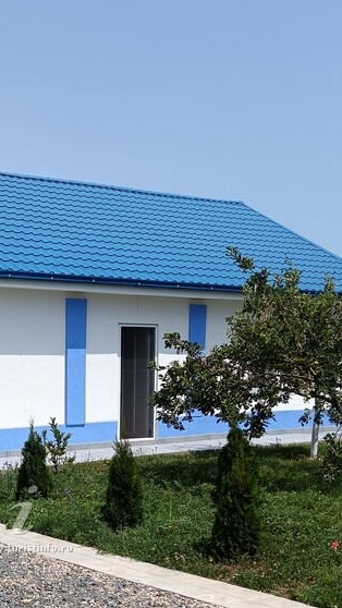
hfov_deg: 21.6
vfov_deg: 36.7
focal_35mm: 54
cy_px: 516
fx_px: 870
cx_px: 23
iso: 100
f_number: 1.9
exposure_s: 1/1264
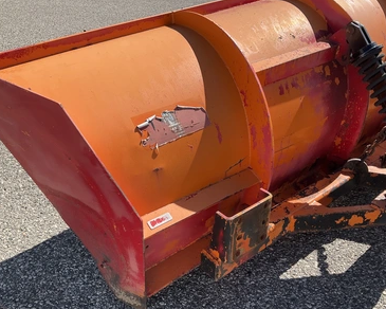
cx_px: 206
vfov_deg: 47.1
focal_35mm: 31
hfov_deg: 57.1
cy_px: 158
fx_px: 354
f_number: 1.8
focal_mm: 3
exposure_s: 1/1121
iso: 25
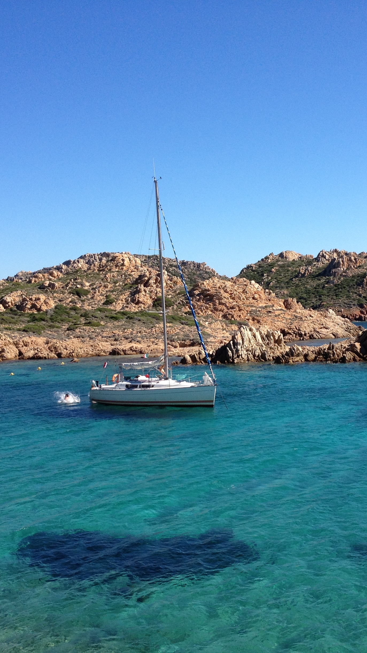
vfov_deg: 40.6
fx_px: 882
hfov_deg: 23.4
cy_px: 327
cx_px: 231
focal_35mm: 51
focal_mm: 4.28
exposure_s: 1/1453
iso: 64
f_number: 2.4
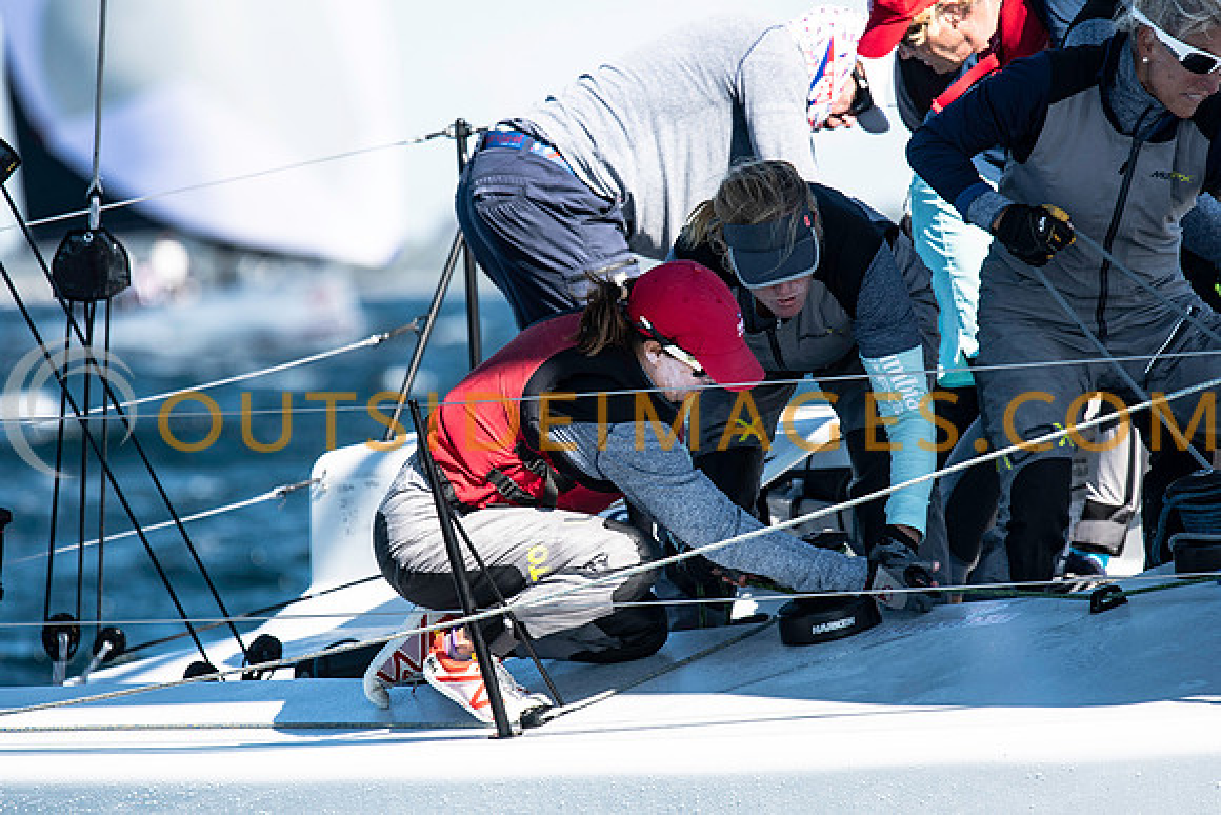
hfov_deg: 4.6
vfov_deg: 3.1
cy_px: 408
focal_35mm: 450
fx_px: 15265
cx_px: 610
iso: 320
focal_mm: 300
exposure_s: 1/1250
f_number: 5
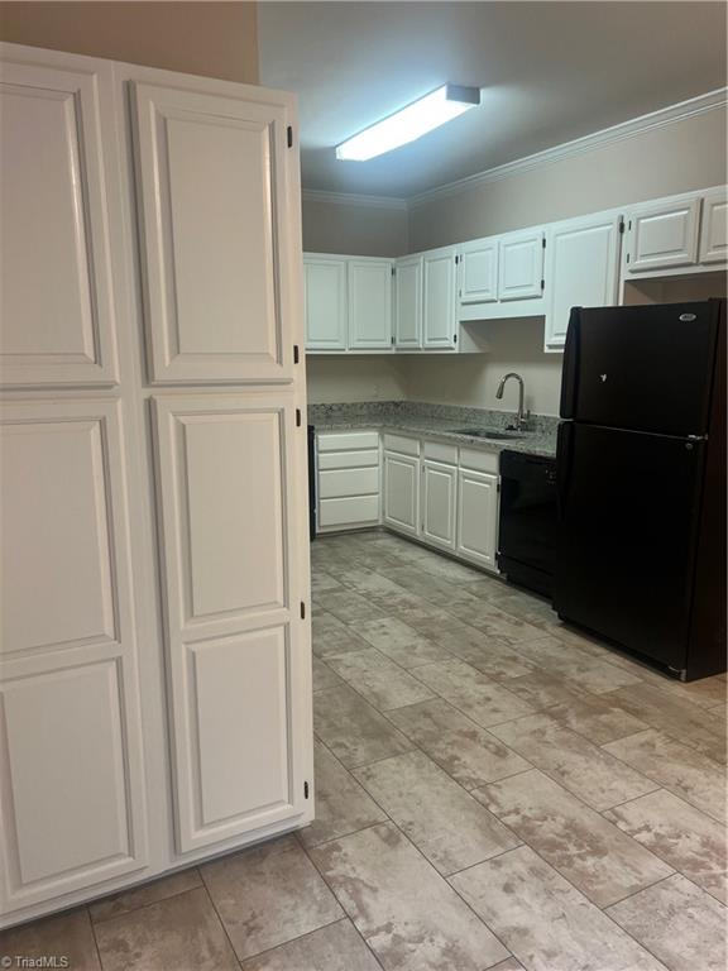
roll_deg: +0.2
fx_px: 729
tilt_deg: -9.8
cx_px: 364
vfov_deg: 67.3
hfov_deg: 53.1
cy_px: 486
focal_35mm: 26
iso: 100
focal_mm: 5.7
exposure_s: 1/60
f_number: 1.5
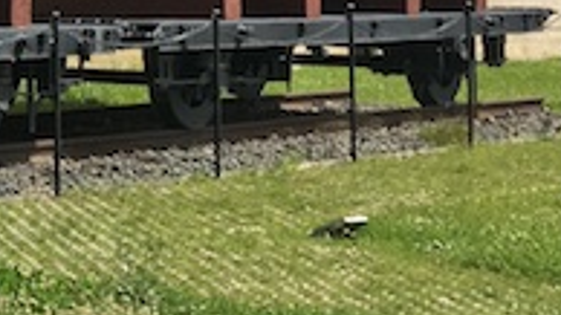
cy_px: -84
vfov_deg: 9.2
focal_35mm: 130
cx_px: -512
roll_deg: +0.2
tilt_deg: +1.6
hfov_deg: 14.2
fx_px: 1933
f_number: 2.2
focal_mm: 4.15
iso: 25
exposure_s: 1/1012
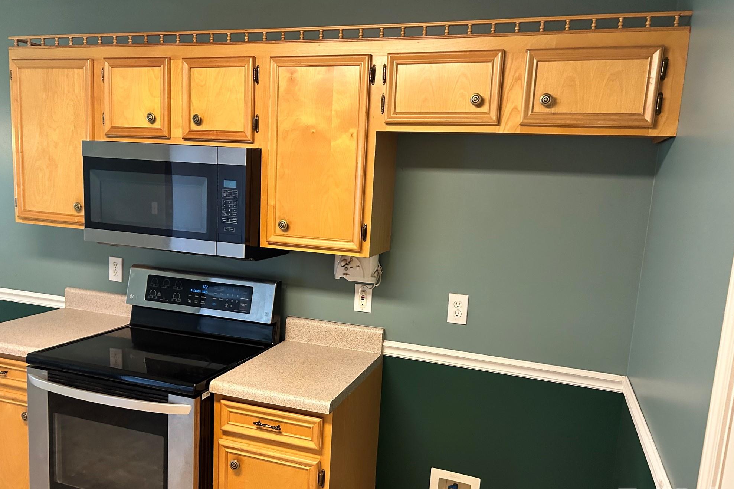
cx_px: 357
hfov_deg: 65.5
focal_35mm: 28
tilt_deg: -8.5
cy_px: 276
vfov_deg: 46.3
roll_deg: -2.6
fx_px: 571
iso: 400
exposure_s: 1/60
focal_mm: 5.7
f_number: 1.5
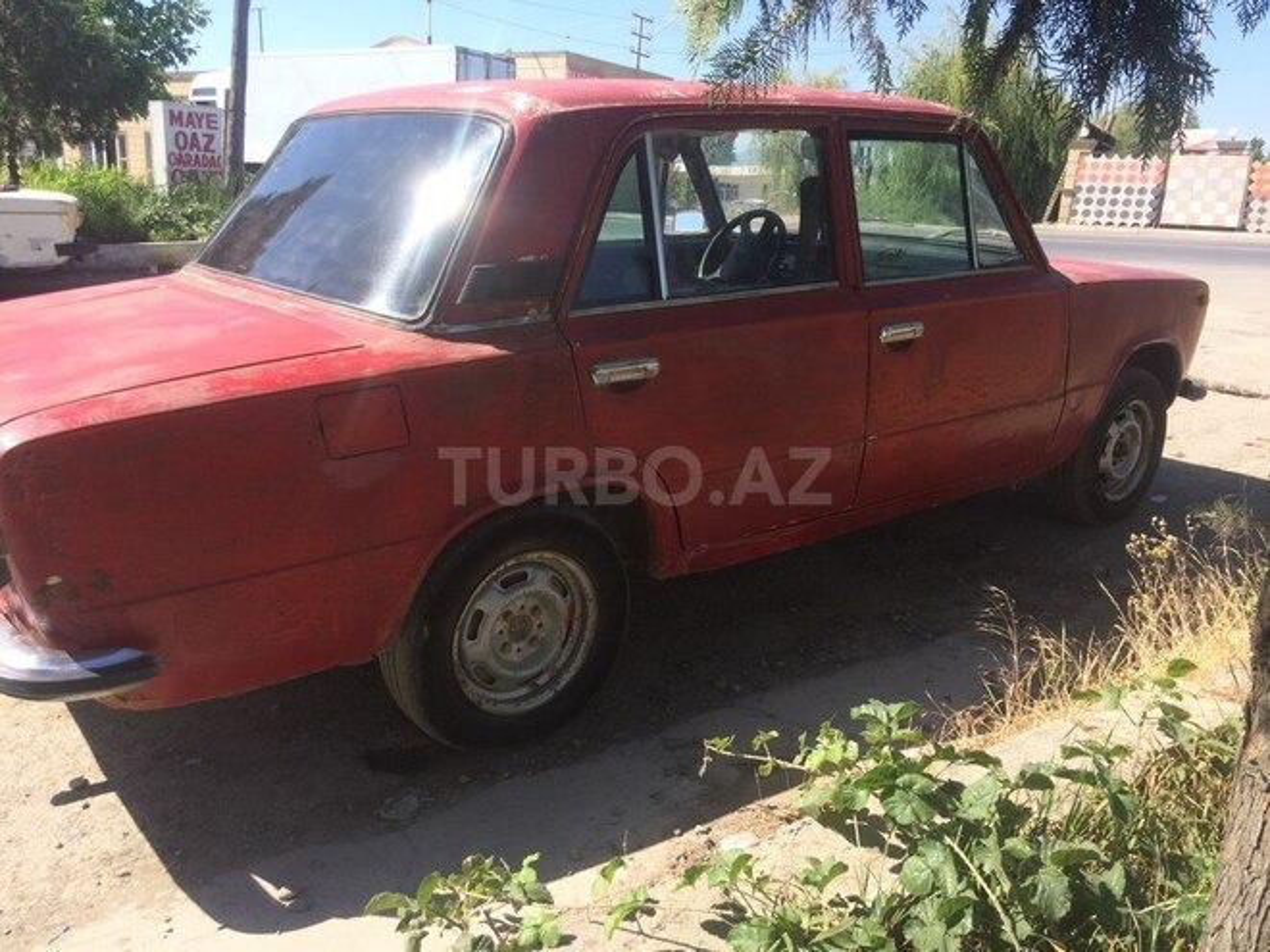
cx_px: 635
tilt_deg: -14.8
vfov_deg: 48.2
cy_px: 476
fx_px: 1064
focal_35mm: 29
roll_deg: -0.7
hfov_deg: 61.7
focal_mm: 4.15
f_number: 2.2
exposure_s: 1/954
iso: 32
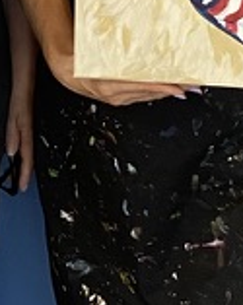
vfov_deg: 11.4
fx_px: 1497
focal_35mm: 166
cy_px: -45
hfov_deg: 9.0
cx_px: -130
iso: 100
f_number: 1.8
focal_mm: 4.25
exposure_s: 1/60
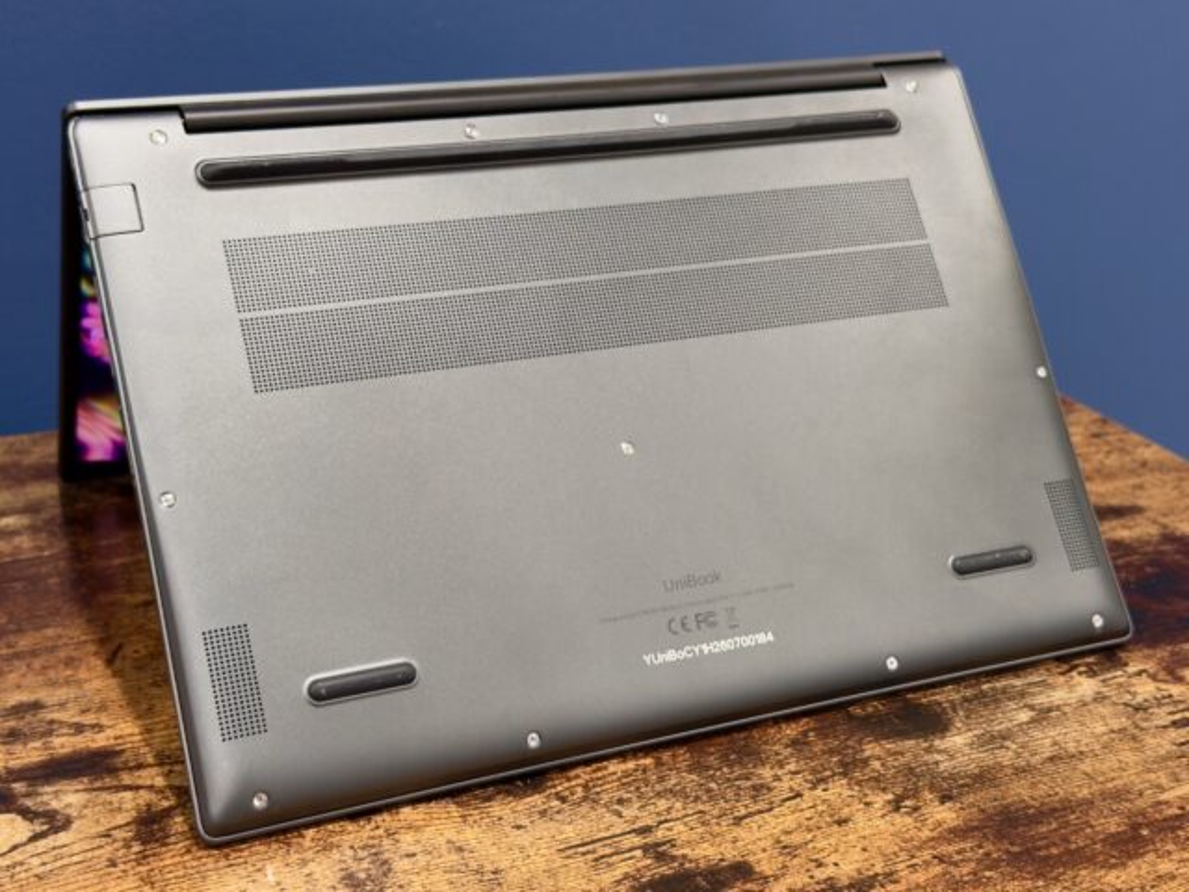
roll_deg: -0.4
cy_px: 446
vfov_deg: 30.3
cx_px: 594
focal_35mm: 48
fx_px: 1649
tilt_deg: -21.6
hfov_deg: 39.7
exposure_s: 1/40
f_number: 1.78
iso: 320
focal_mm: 6.76
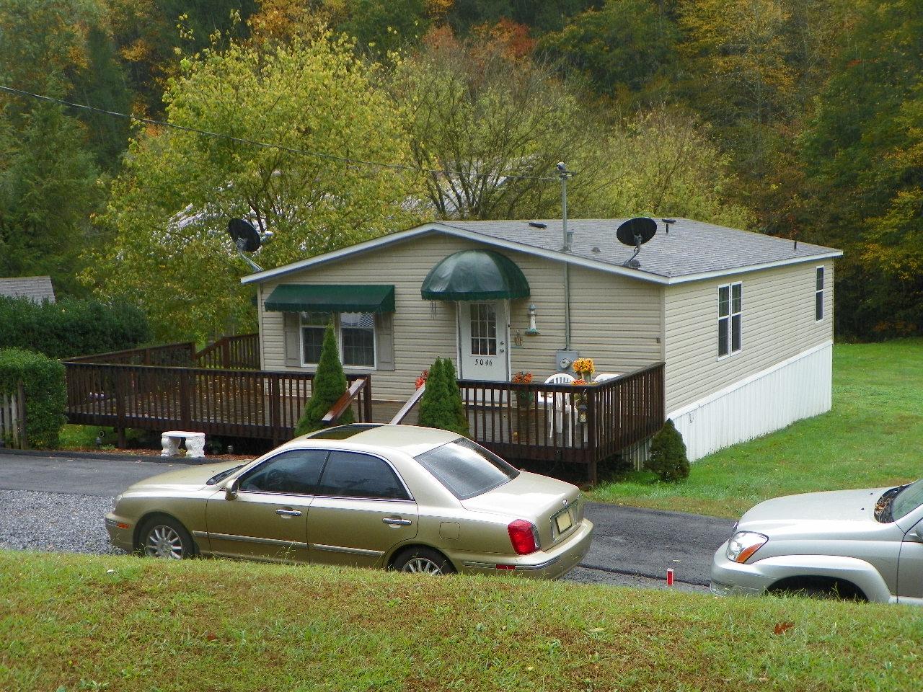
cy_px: 346
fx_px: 1227
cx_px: 462
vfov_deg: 31.5
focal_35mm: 46
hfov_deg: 41.2
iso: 64
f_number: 3.5
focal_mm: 8.2
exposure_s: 1/160
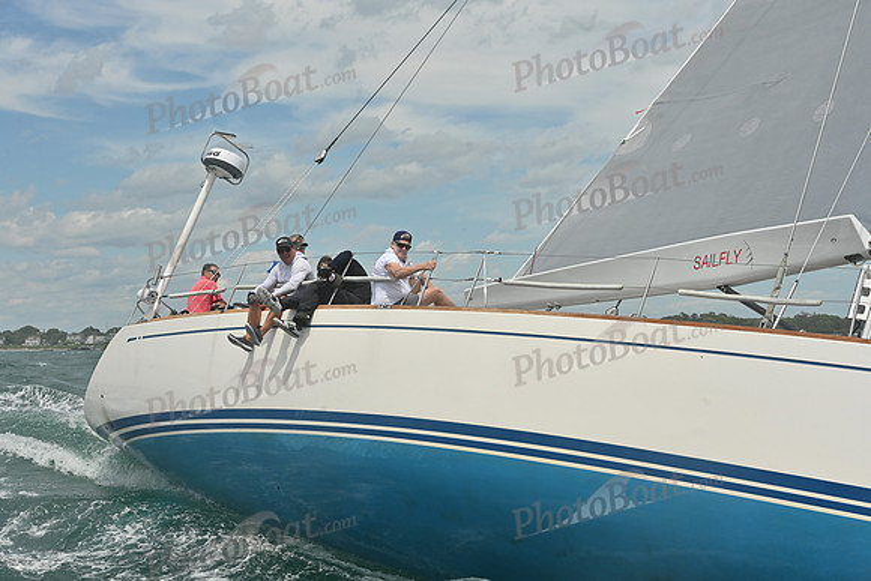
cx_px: 436
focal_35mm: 70
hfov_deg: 28.8
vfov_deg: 19.5
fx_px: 1694
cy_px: 290
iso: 250
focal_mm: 70
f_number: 9
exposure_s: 1/1250
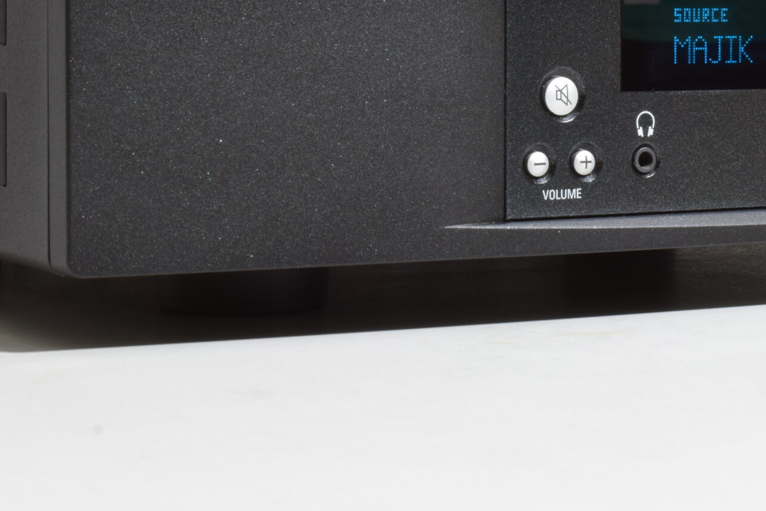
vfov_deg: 11.4
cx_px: 688
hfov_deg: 16.8
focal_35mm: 120
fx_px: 2554
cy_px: 100
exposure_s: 5
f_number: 25
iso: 100
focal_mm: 40
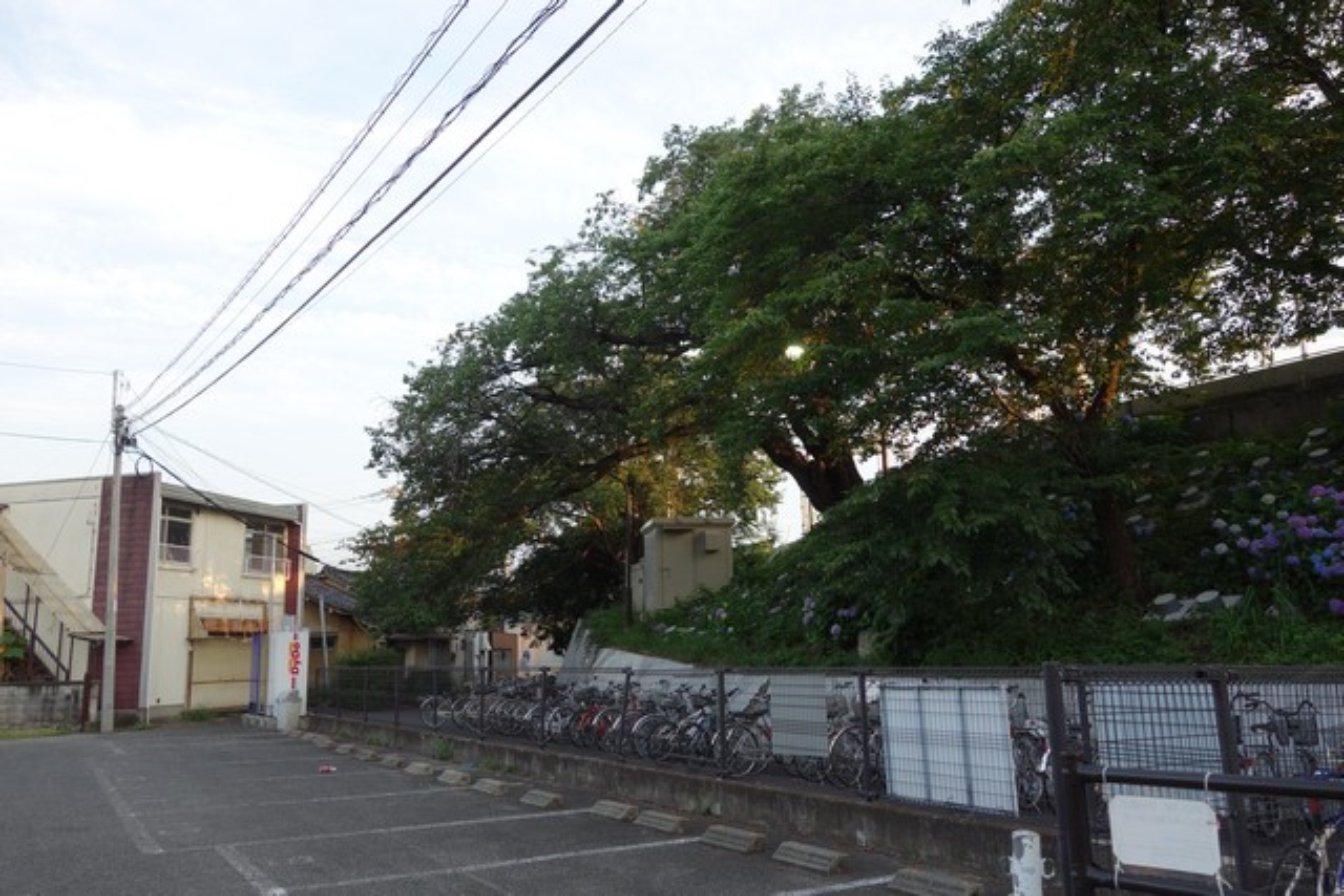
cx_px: 672
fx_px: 1046
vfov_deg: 46.4
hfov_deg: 65.5
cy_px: 448
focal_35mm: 28
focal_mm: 10.4
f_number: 4
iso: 125
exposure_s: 1/100
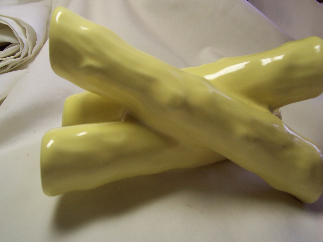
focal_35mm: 37
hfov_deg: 50.1
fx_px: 345
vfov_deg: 38.7
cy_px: 121
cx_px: 162
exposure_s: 1/90
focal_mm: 5.6
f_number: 2.8
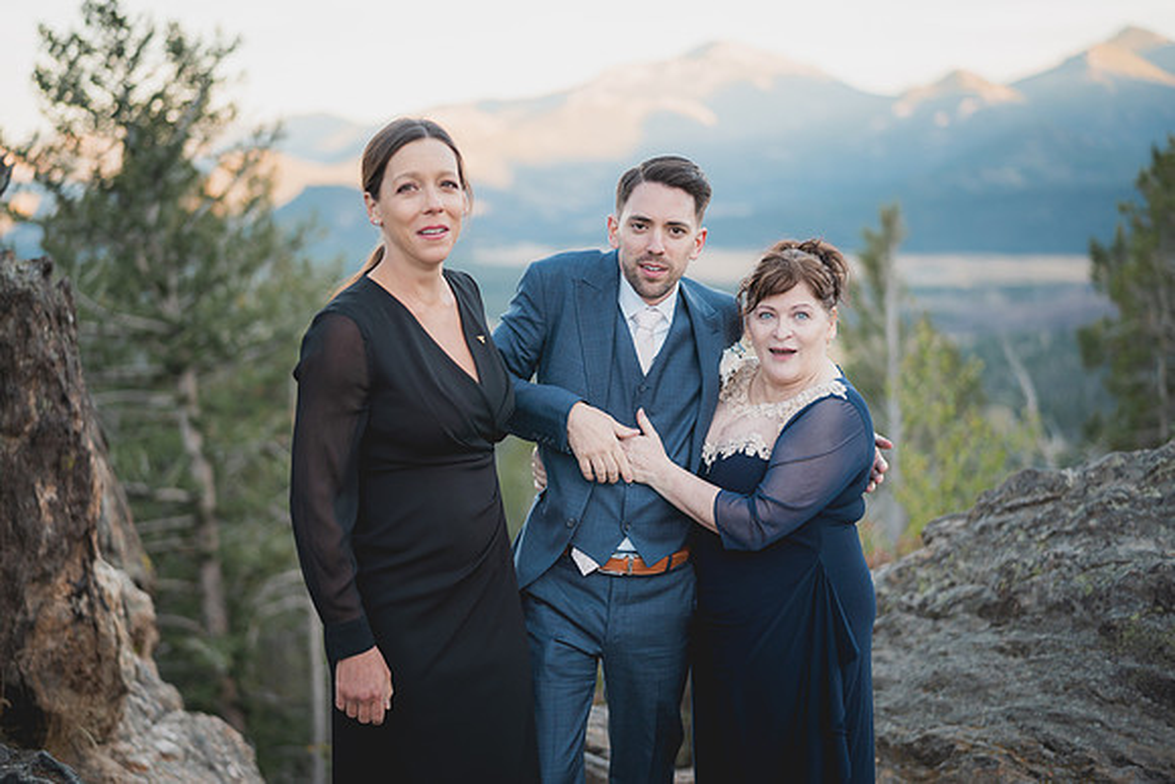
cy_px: 392
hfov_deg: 39.5
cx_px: 588
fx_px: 1635
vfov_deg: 27.0
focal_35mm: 50
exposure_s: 1/500
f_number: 1.4
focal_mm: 50
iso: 125
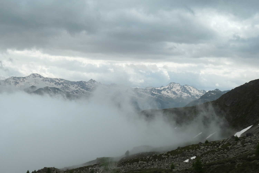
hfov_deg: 42.7
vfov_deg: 29.2
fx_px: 331
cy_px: 86
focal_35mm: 46
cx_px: 130
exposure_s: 1/1000
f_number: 5.6
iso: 200
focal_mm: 16.7
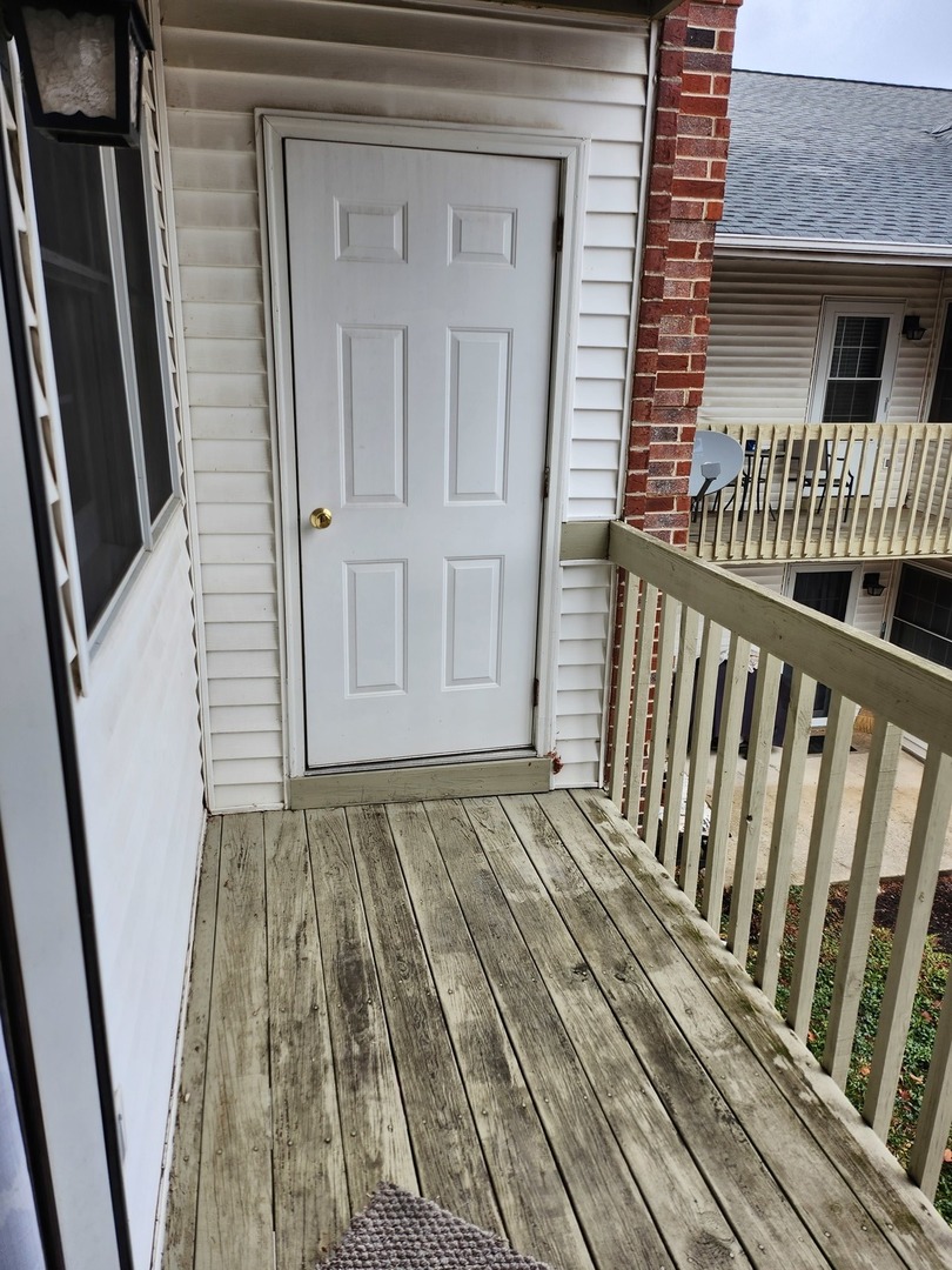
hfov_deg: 56.8
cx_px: 476
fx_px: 880
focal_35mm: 24
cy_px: 635
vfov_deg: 71.6
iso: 50
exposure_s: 1/180
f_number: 1.8
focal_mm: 5
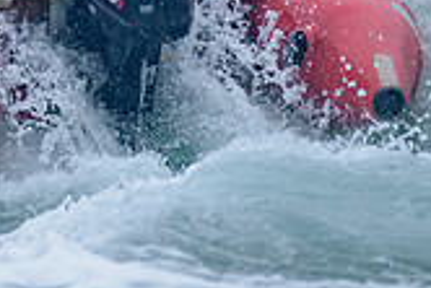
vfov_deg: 0.6
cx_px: -117
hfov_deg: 1.0
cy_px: -167
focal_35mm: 2139
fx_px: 25630
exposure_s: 1/1250
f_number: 5.6
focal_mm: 500
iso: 1400
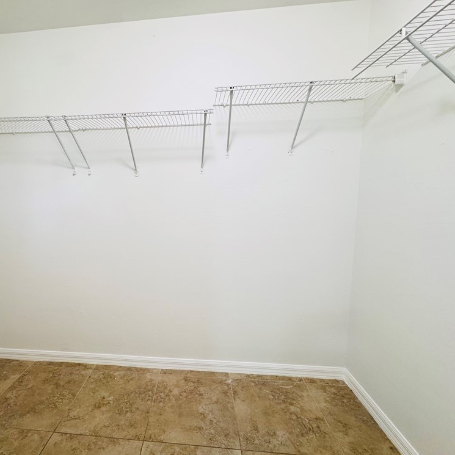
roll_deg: +1.0
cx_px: 175
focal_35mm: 17
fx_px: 253
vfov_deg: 84.0
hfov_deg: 82.6
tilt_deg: -6.9
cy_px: 225
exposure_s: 1/120
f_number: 2.2
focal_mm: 2.22
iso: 250
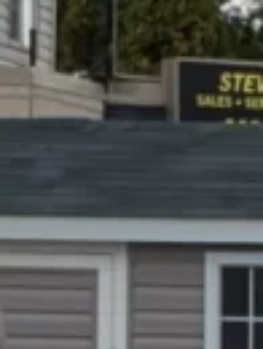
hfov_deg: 3.8
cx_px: 666
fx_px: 3887
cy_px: 615
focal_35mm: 385
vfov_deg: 5.1
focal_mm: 4.53
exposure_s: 1/2571
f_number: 1.7
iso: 43
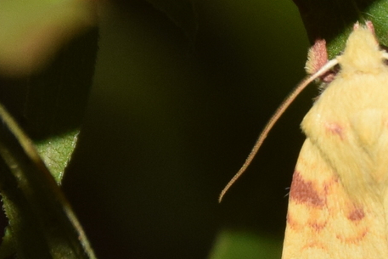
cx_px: 374
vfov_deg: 3.1
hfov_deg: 4.7
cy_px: 224
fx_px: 4754
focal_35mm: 441
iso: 400
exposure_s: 1/160
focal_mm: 140
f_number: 13
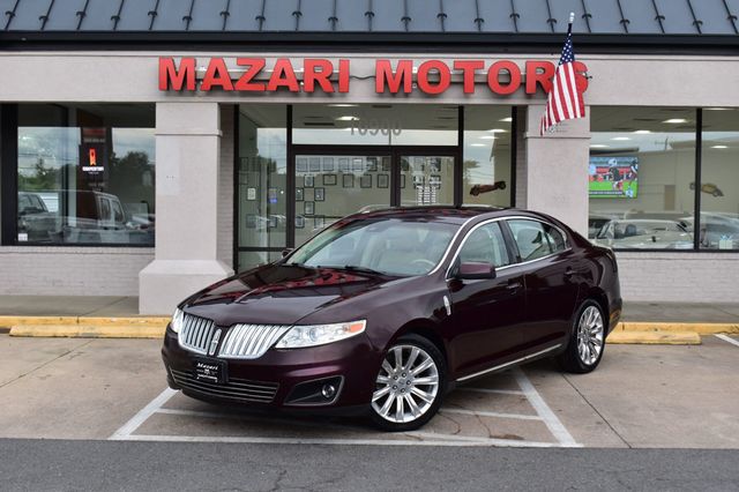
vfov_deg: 28.0
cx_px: 370
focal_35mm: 48
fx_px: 985
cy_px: 246
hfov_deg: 41.1
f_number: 8
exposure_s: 1/80
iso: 400
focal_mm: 32
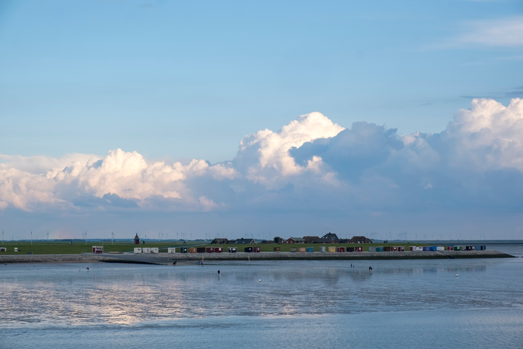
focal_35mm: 83
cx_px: 262
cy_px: 174
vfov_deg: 16.5
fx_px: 1206
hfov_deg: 24.5
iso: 400
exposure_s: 1/480
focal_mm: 55
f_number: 8
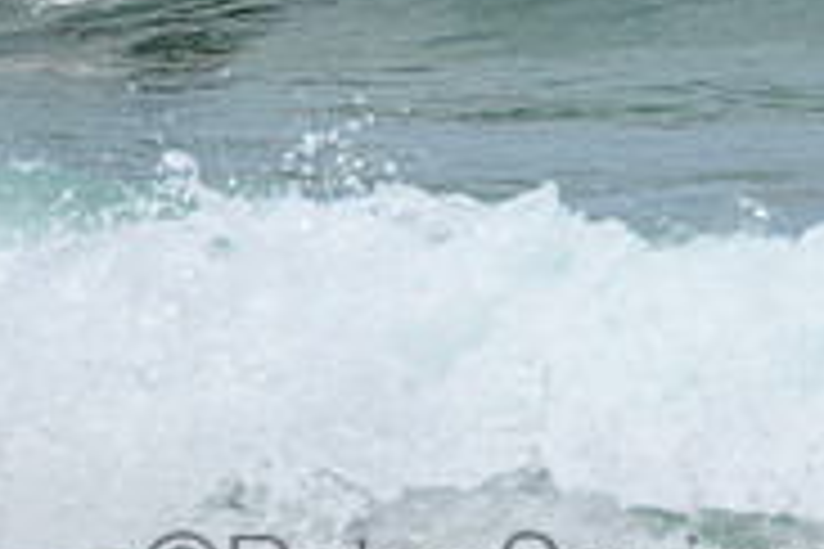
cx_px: 254
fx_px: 69508
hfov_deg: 0.7
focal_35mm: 3037
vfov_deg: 0.5
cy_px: -322
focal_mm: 800
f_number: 11
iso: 720
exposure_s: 1/2000
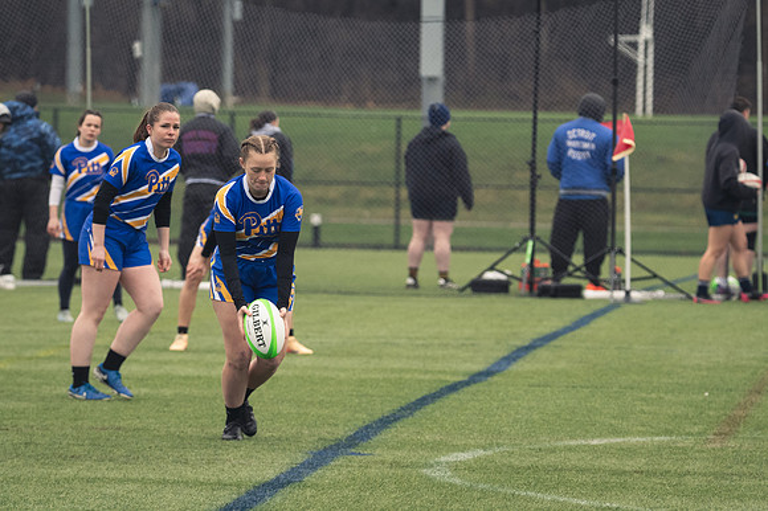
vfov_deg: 3.3
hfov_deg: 4.9
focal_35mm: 420
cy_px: 256
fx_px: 8955
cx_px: 384
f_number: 6.3
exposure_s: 1/800
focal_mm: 280
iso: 2800
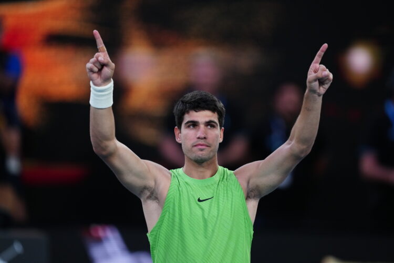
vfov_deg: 3.4
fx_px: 4377
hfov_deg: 5.2
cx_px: 197
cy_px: 132
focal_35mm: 400
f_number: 2.8
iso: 2000
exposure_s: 1/2000
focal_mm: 400
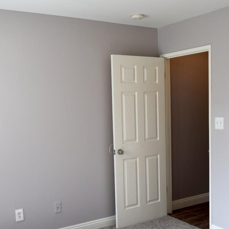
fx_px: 344
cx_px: 122
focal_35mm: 46
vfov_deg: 36.7
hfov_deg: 36.8
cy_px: 128
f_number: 5.6
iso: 400
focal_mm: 20
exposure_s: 1/125
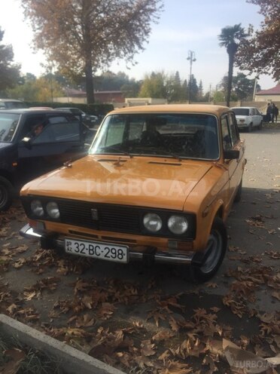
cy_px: 187
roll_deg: +0.3
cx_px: 140
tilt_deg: -13.0
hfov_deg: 48.2
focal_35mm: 29
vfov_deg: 61.7
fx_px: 313
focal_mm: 4.15
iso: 32
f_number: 2.2
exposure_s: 1/1199
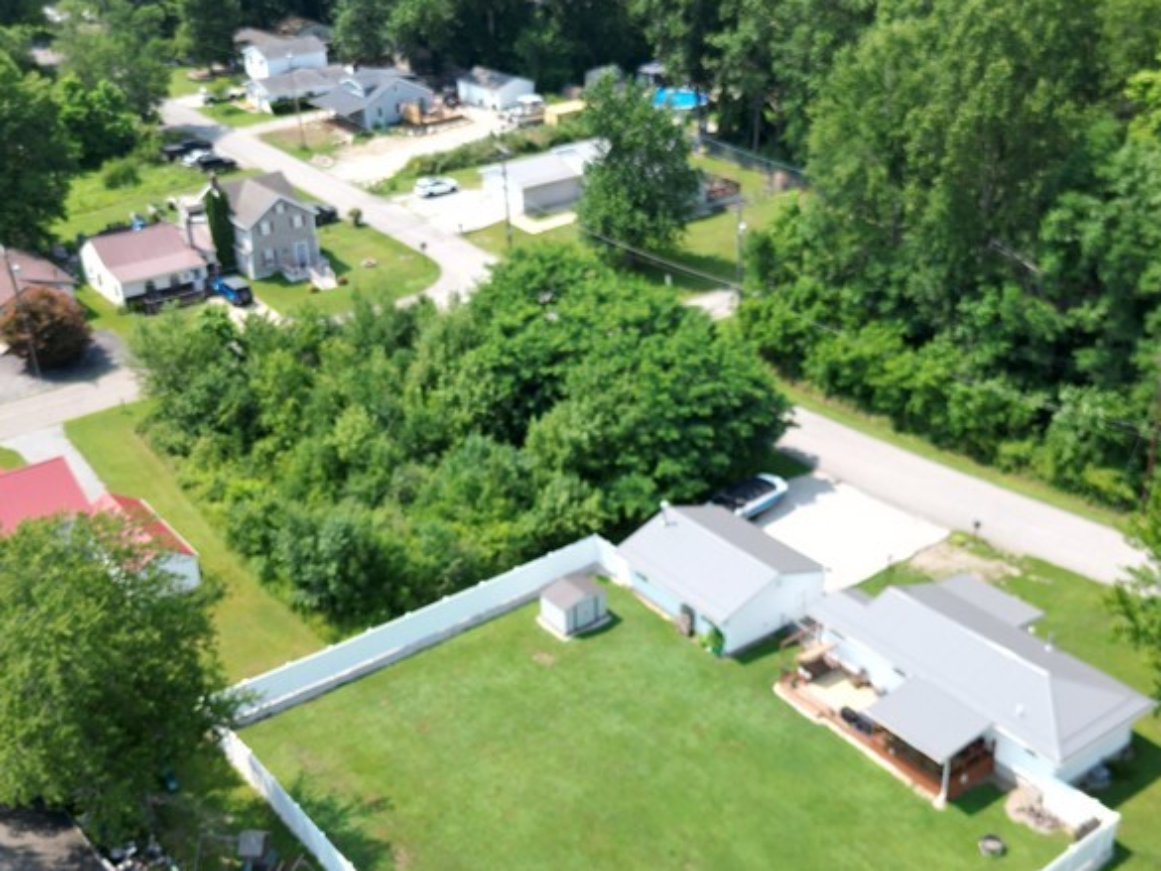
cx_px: 651
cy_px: 494
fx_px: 1409
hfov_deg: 44.7
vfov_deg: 34.3
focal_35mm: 42
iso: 100
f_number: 1.7
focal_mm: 6.72
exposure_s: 1/1250
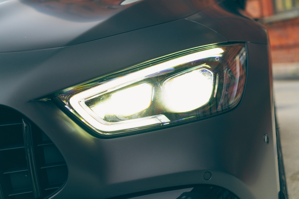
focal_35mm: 70
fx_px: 581
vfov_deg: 19.5
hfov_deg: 28.8
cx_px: 150
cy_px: 100
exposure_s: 1/80
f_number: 4
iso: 800
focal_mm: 70
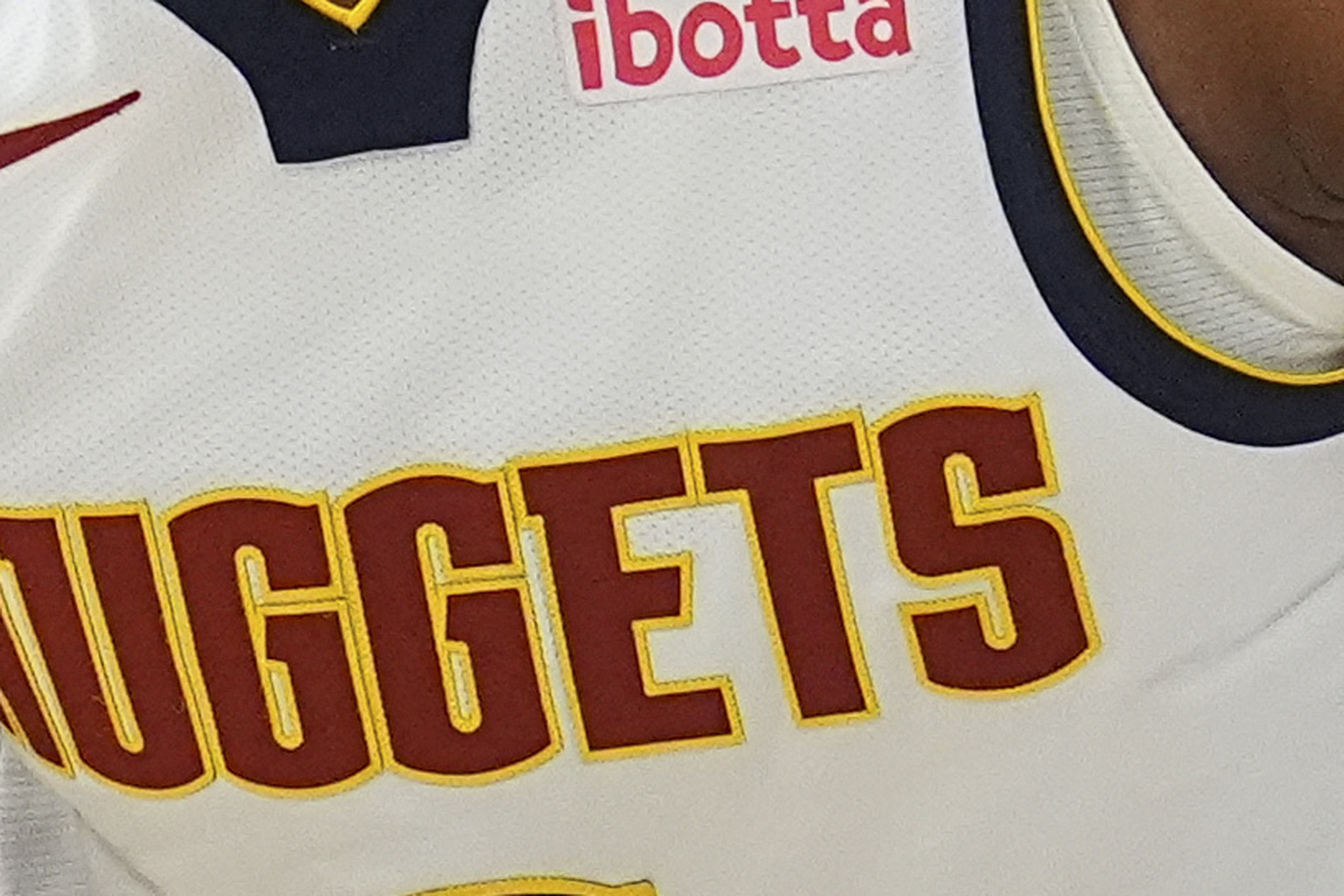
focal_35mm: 2938
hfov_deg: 0.7
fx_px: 109697
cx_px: -600
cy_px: 658
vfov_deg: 0.5
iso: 5000
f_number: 3.2
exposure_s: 1/2000
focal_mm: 400
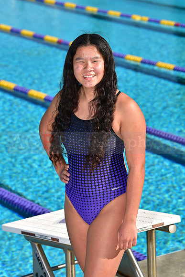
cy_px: 138
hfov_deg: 10.6
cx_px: 92
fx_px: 1001
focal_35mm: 130
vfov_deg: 15.8
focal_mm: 130
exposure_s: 1/250
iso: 64
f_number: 7.1
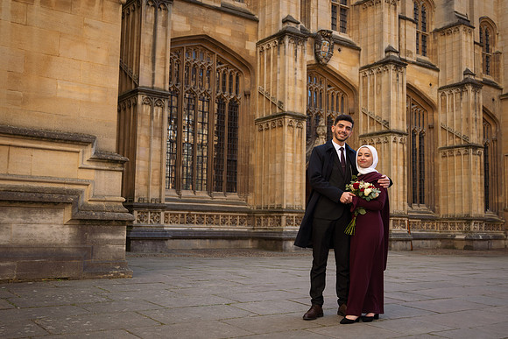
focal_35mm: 39
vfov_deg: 34.2
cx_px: 254
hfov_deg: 49.5
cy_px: 170
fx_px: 550
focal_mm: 39
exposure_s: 1/400
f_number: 4
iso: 200
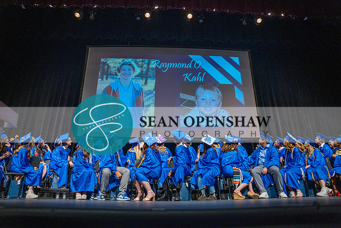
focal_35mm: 24
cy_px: 114
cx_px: 170
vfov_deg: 53.2
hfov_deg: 73.7
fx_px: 227
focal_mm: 24
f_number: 2.8
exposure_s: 1/160
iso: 2500
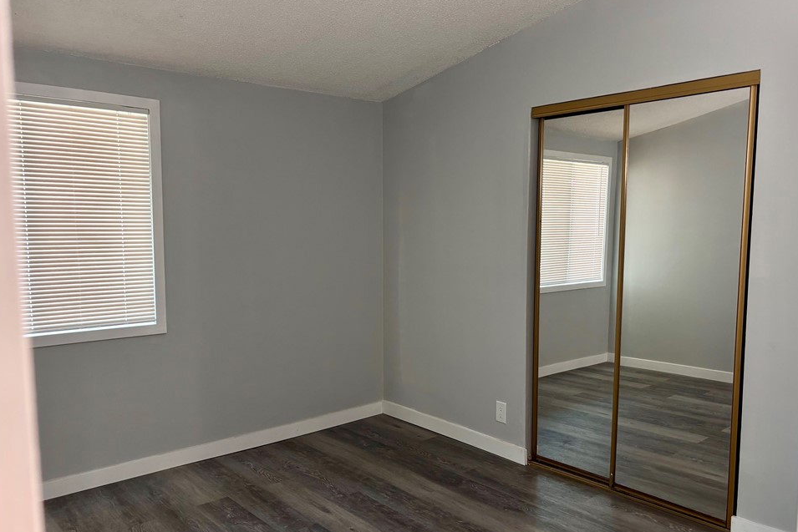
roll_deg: -0.2
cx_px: 416
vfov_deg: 45.0
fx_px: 643
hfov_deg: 63.6
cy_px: 277
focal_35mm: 29
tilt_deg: -5.3
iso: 125
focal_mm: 5.96
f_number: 1.6
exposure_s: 1/60
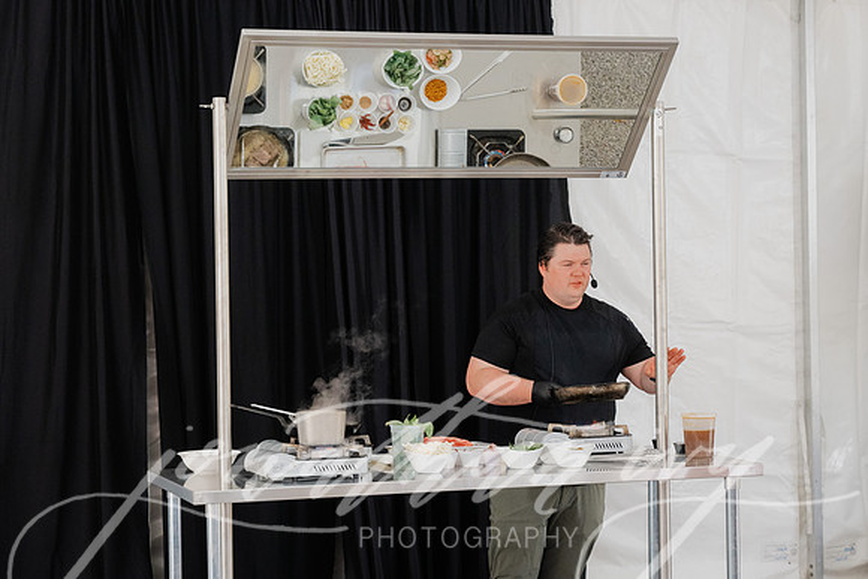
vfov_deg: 16.1
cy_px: 285
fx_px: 2050
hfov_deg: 23.9
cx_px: 431
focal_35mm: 85
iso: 2200
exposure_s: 1/320
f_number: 4
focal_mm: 70
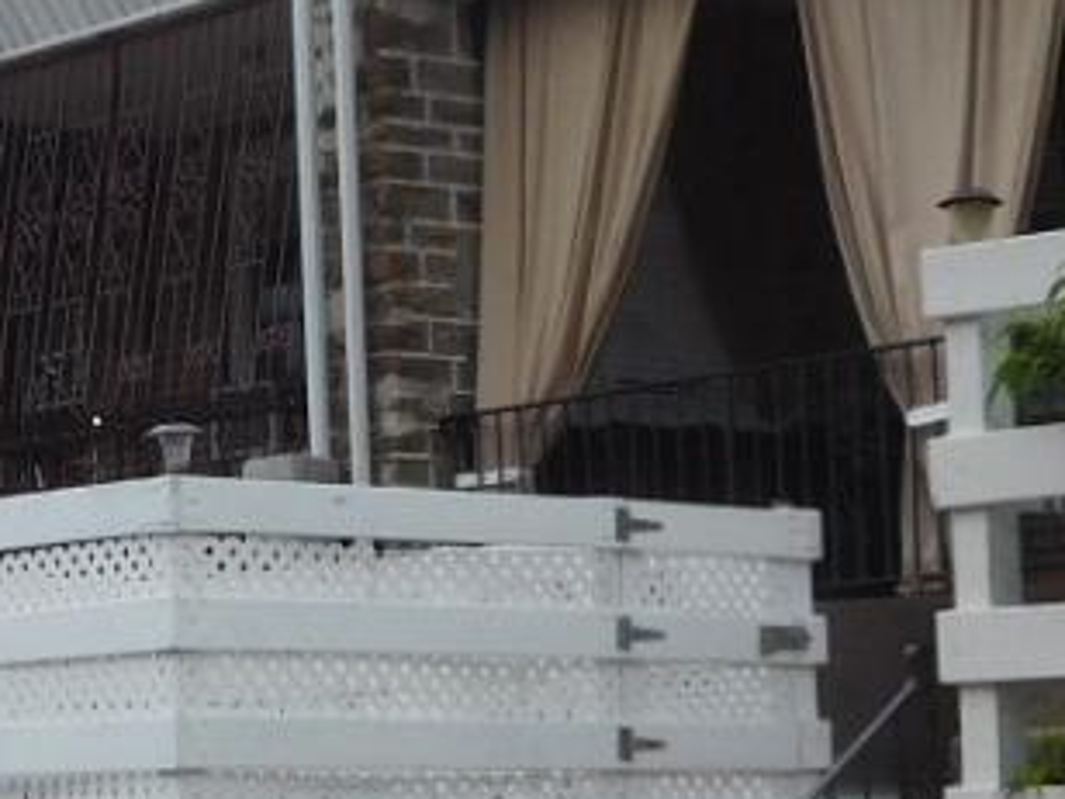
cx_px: 124
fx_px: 3600
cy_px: 391
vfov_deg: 12.7
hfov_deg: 16.6
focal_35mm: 117
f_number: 3.4
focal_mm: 4.5
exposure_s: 1/1000
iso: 125
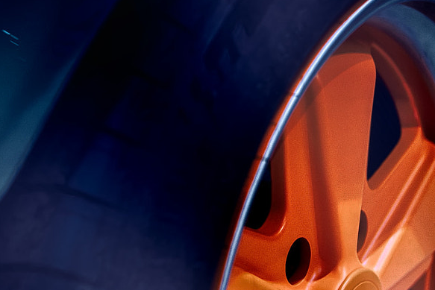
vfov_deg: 14.2
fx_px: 1160
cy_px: 240
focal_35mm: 96
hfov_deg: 19.8
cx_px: 534
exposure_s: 1/40
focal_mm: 35
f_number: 2.8
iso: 1000
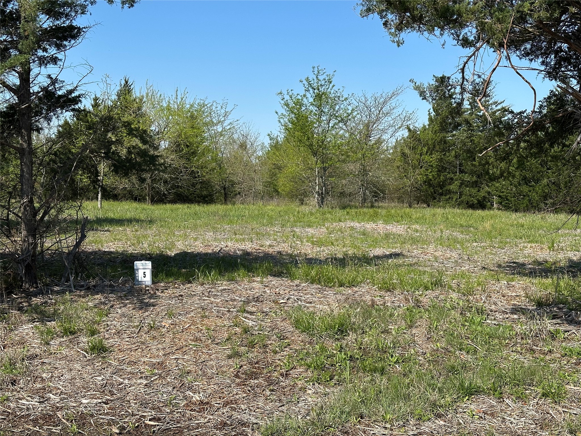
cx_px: 290
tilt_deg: -1.8
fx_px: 806
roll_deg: -0.2
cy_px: 218
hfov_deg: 39.7
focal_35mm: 48
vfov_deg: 30.3
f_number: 1.78
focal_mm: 6.86
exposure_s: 1/3597
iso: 64
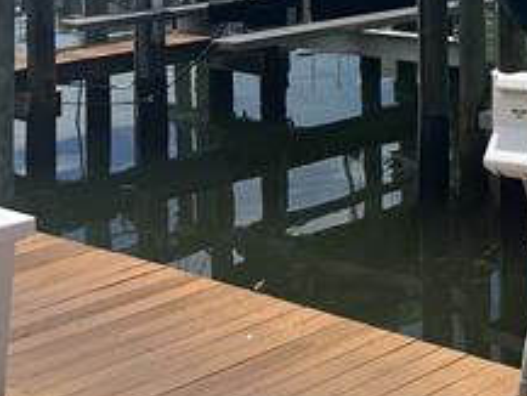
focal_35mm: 92
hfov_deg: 19.7
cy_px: -209
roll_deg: +1.4
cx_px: 675
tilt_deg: +2.8
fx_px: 1401
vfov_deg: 14.9
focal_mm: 5.7
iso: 50
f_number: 1.5
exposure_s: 1/7463
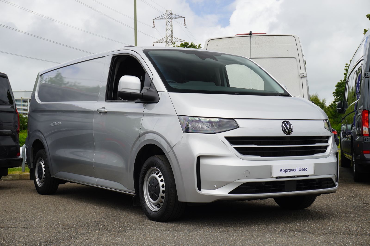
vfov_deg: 23.7
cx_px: 185
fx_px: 585
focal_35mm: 57
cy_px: 123
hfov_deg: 35.1
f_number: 9
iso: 100
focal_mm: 38
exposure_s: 1/100
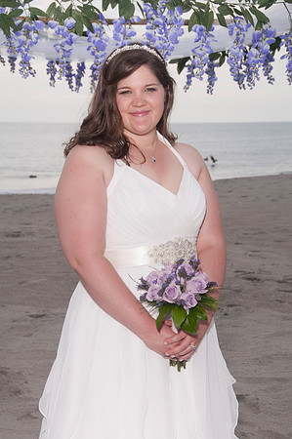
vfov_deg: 26.0
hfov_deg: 17.5
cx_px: 146
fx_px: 951
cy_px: 220
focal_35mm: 78
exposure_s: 1/250
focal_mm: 52
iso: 100
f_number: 10
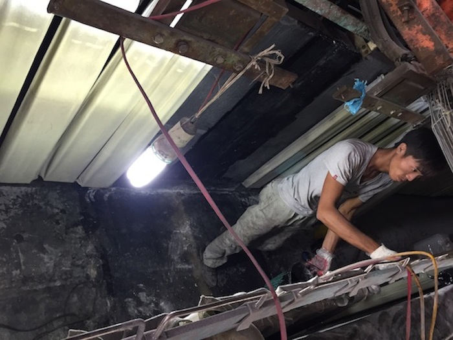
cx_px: 226
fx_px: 380
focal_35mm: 29
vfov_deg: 48.2
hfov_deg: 61.7
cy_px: 170
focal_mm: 4.15
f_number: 2.2
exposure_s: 1/30
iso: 100
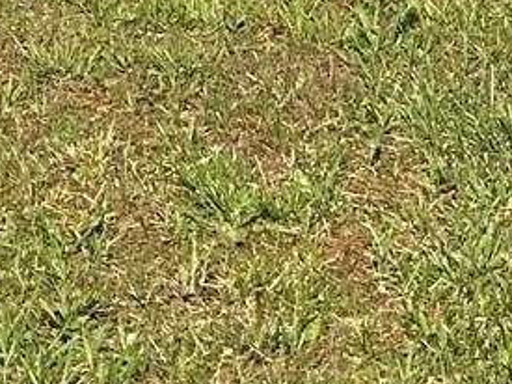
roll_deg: +4.0
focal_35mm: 179
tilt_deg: -5.0
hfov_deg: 11.0
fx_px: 2646
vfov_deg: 7.0
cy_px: -945
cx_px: 212
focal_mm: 6.86
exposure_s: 1/7042
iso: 80
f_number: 1.78
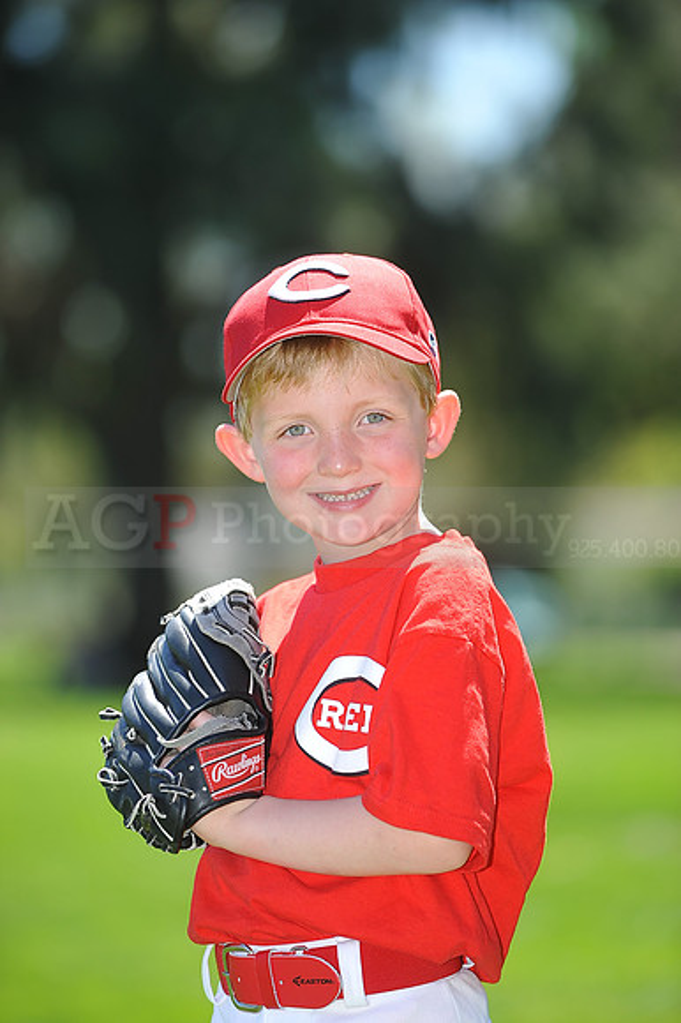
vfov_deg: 10.3
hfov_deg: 6.9
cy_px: 512
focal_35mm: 200
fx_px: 5681
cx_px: 340
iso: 200
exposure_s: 1/500
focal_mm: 200
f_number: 4.5
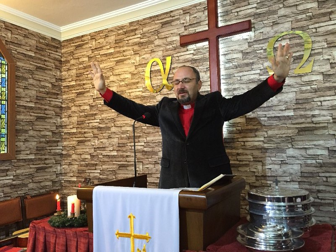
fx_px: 281
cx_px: 168
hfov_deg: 61.7
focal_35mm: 29
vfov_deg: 48.2
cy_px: 126
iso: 250
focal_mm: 4.15
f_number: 2.2
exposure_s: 1/33
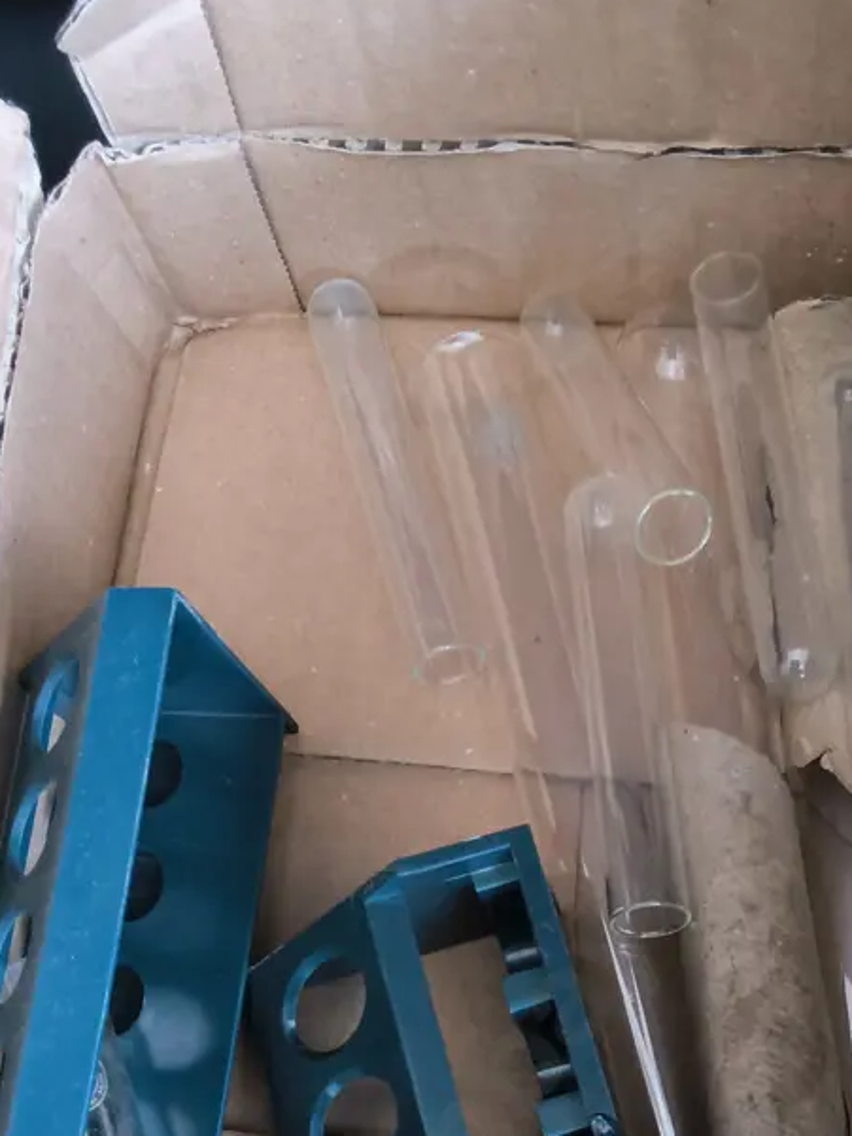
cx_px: 623
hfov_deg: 31.1
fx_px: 1509
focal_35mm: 46
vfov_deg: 39.4
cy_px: 932
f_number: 2
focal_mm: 2.87
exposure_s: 1/100
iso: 250
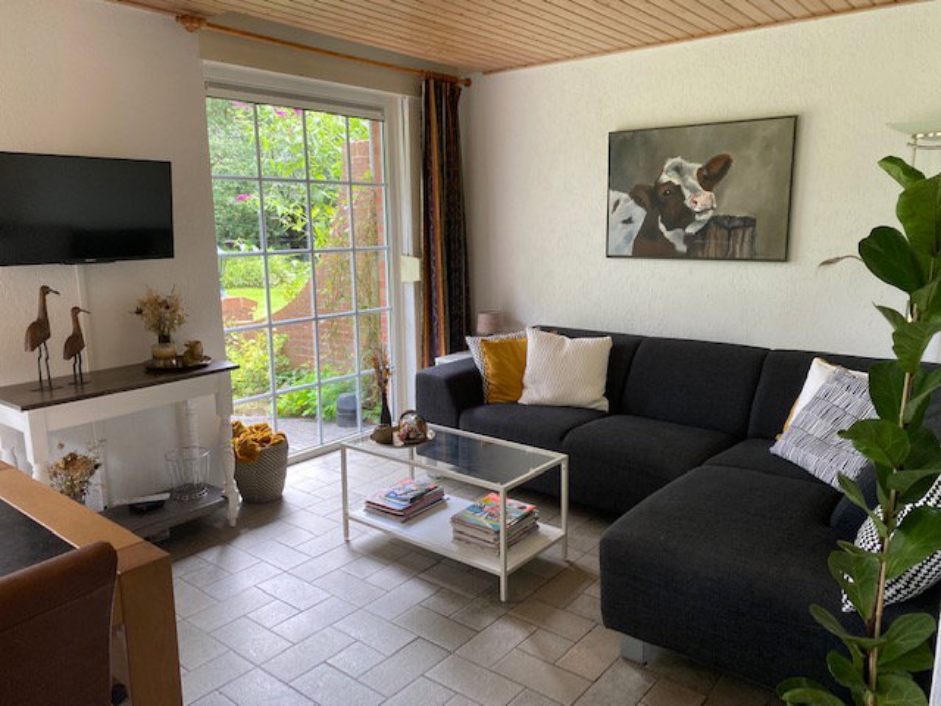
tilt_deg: -11.4
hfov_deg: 67.3
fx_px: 707
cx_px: 470
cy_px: 353
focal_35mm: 26
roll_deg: +0.3
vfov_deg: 53.1
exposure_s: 1/114
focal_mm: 4.25
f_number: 1.8
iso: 125
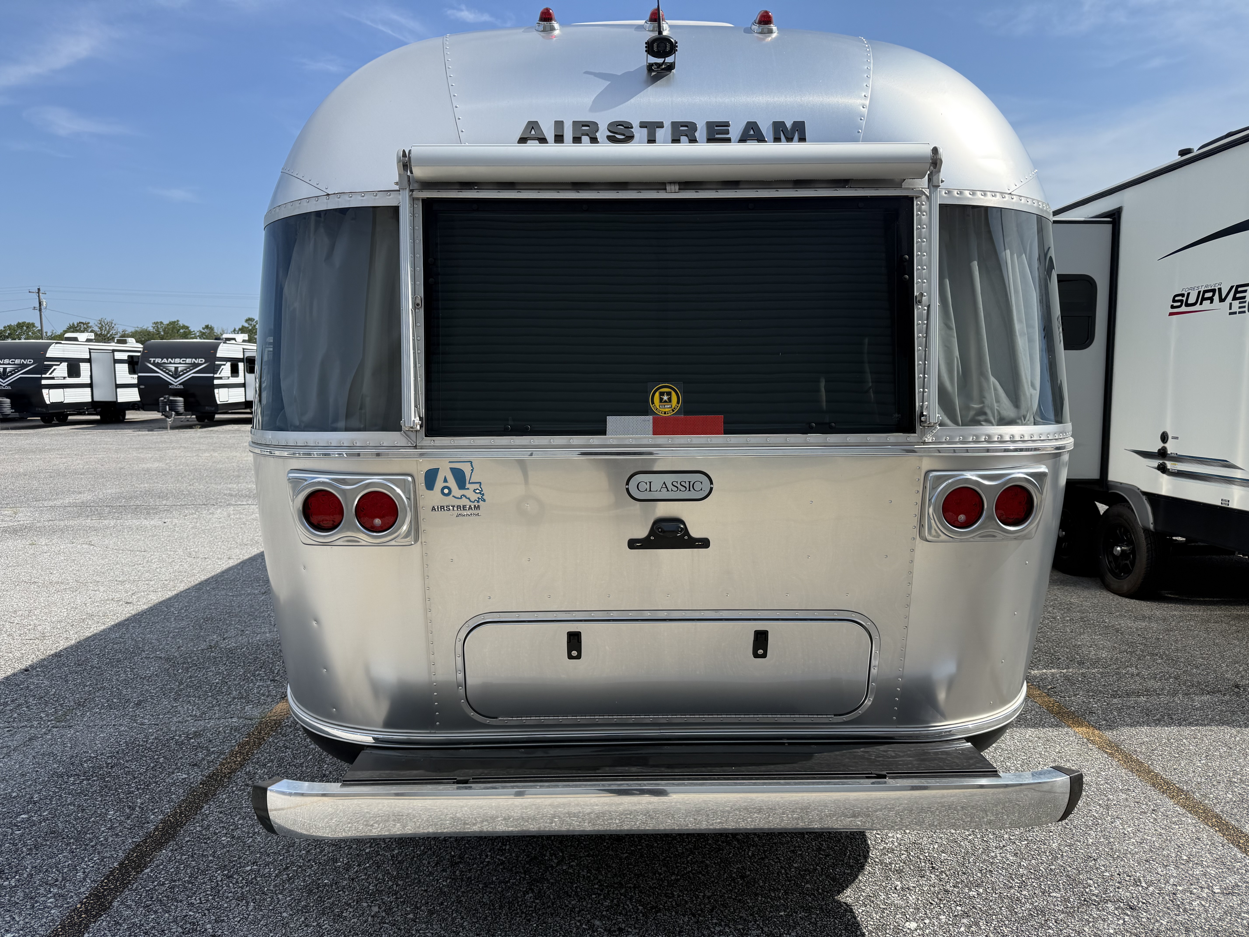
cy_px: 468
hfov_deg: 71.6
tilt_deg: -6.6
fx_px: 866
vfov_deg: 56.8
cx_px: 624
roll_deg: -1.7
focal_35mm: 24
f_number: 1.78
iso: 80
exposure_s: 1/4167
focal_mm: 6.76
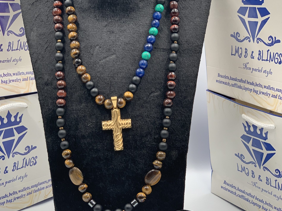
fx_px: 570
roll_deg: +0.5
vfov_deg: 21.0
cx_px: 140
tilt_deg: -16.2
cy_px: 120
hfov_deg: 27.8
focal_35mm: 70
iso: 64
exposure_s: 1/122
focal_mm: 6
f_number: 2.4
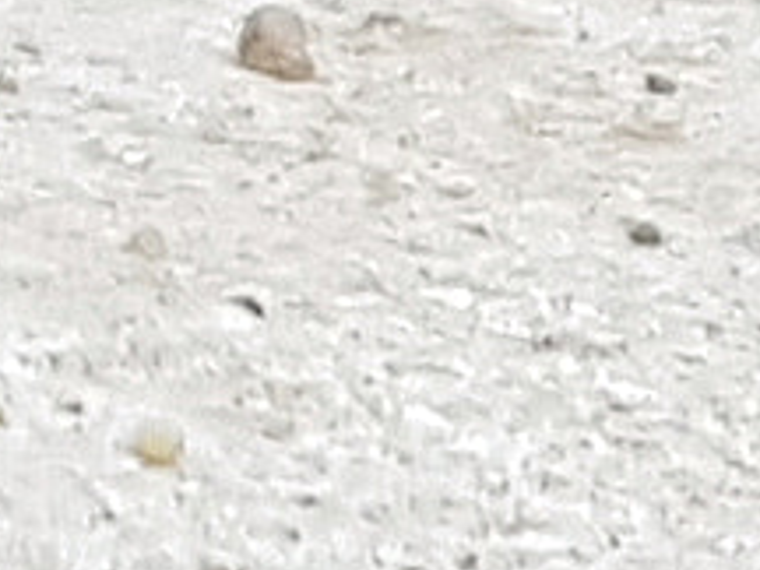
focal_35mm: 193
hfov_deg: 7.8
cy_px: -1098
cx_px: -2023
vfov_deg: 7.0
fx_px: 4237
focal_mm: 4.2
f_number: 1.7
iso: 40
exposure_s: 1/266
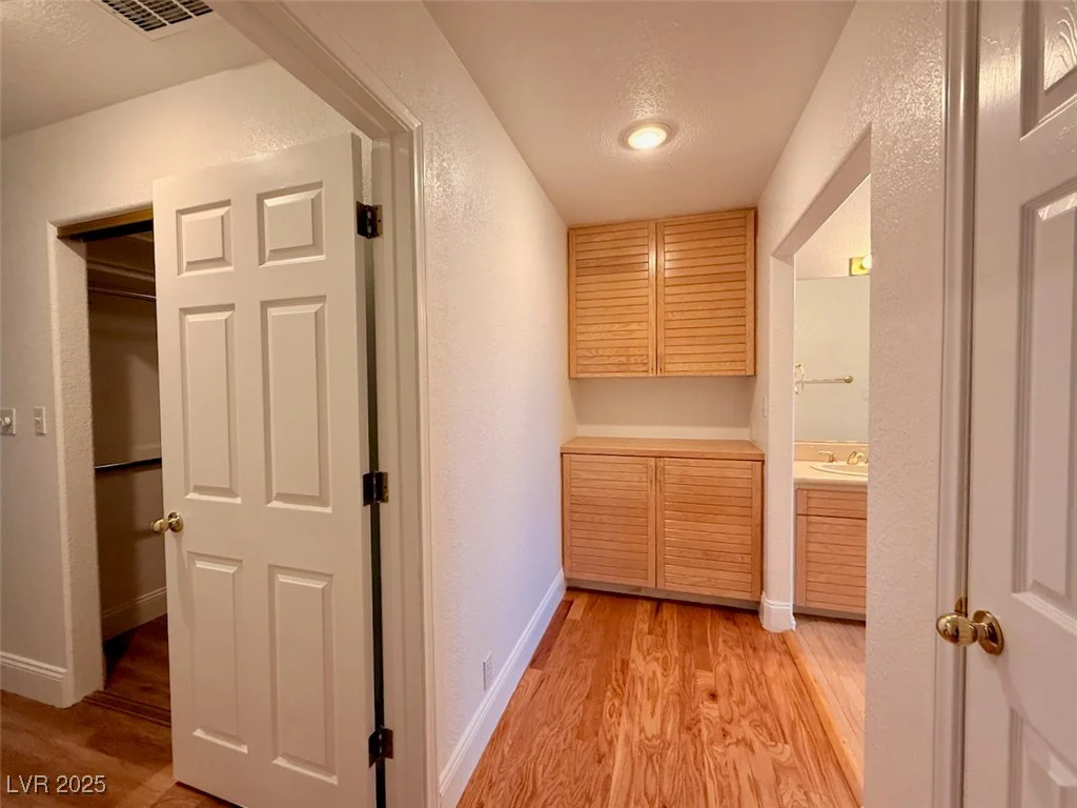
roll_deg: +0.1
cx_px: 538
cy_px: 404
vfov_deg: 85.7
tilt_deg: -2.5
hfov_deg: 102.1
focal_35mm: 14
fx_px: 436
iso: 320
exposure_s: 1/120
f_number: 2.2
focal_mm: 2.22
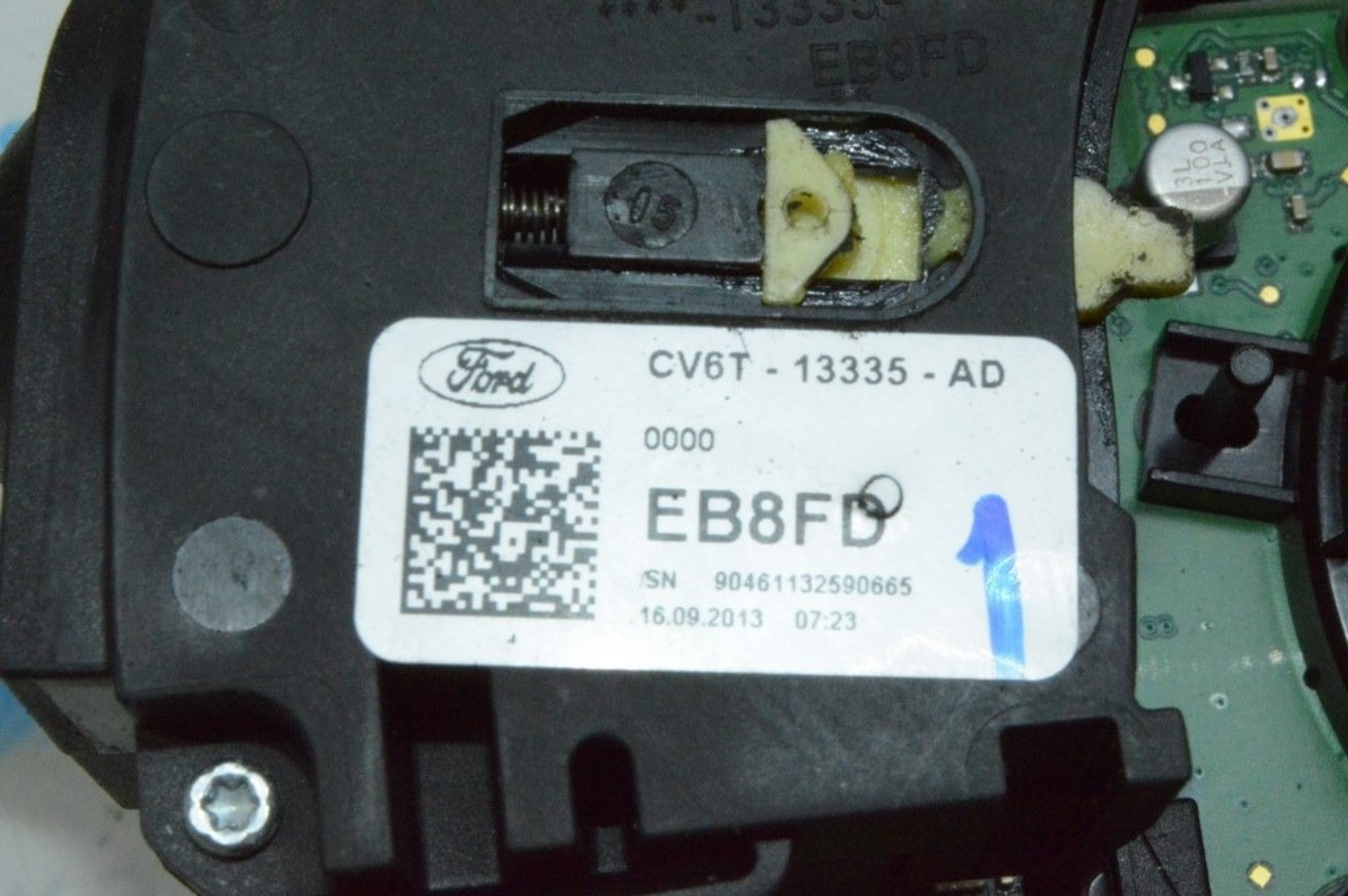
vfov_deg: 16.5
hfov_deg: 24.6
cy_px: 448
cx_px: 674
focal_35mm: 82
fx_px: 3087
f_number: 36
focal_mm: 55
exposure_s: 1/50
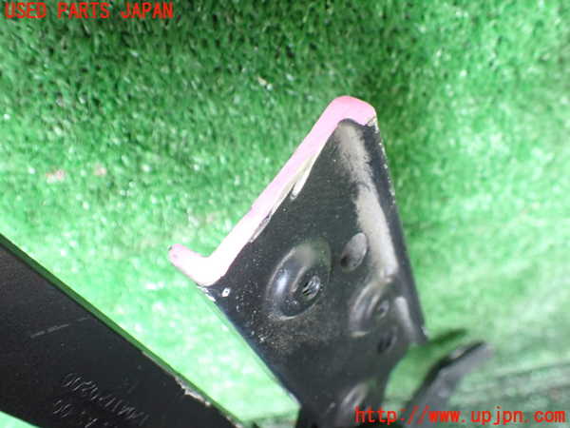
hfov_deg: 60.0
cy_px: 214
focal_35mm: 30
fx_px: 494
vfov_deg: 46.8
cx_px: 285
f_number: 2.3
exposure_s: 1/30
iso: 1000
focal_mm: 5.4
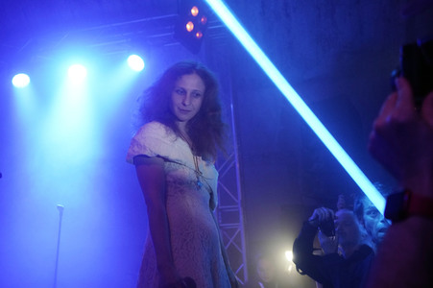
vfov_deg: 46.3
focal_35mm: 28
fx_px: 337
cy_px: 144
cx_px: 216
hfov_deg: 65.5
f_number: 2.8
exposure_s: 1/125
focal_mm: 28
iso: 3200
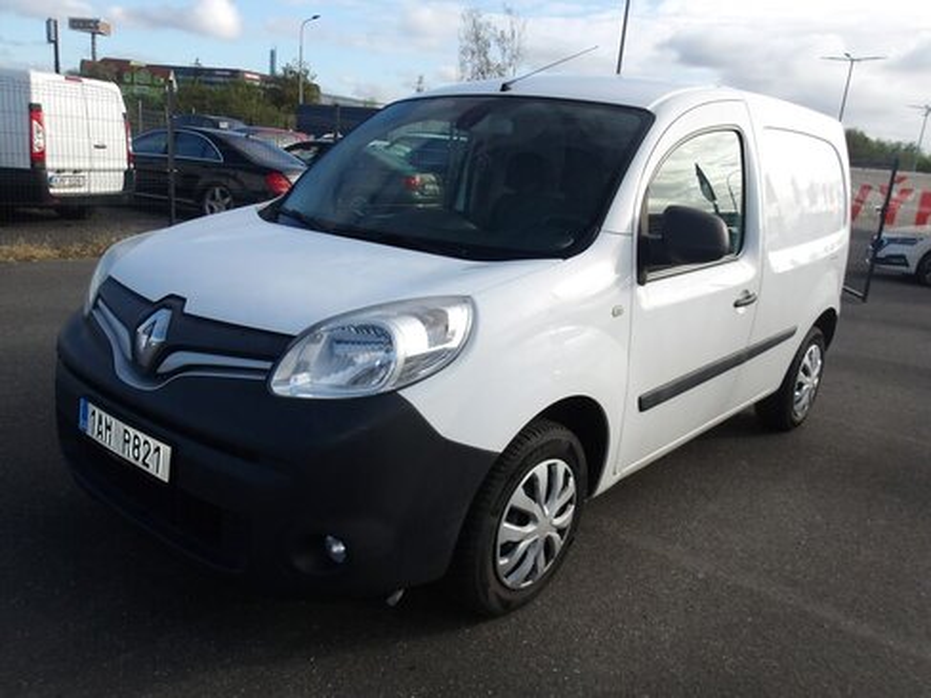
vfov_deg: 51.4
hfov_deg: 65.3
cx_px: 466
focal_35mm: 27
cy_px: 349
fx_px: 726
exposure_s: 1/938
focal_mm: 4.9
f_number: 3
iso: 100
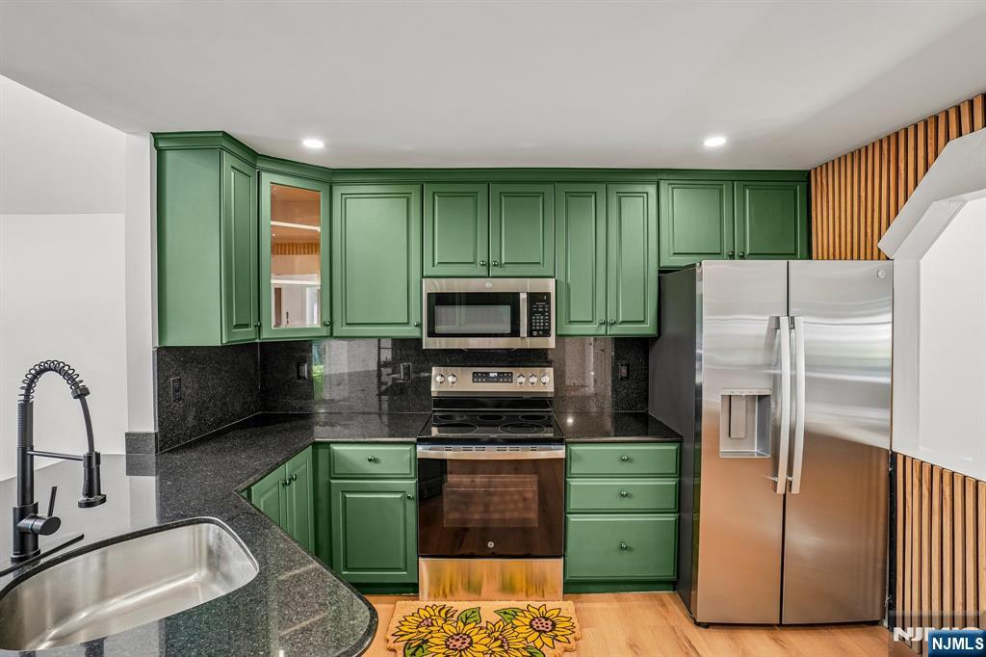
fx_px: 438
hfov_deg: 96.8
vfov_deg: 73.7
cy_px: 328
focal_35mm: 16
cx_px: 493
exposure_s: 1/40
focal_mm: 16
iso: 400
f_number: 8
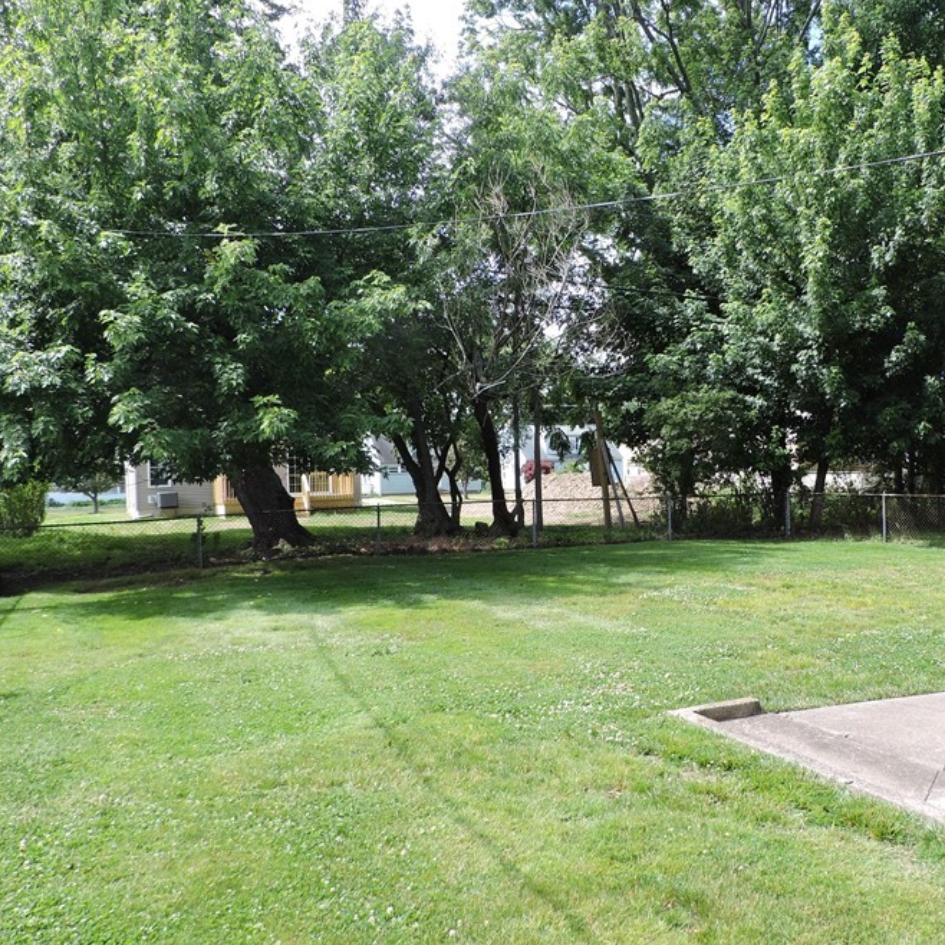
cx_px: 612
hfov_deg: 49.1
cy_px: 488
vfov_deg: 49.7
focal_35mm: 33
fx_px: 1019
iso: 100
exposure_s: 1/320
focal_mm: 4.3
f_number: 3
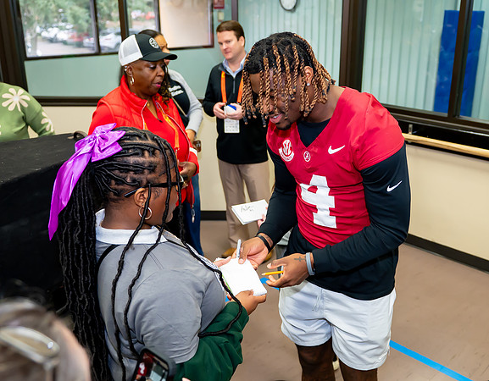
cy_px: 185
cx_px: 286
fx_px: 524
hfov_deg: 49.8
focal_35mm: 37
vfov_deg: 40.0
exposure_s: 1/200
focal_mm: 24
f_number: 2.8
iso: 1600
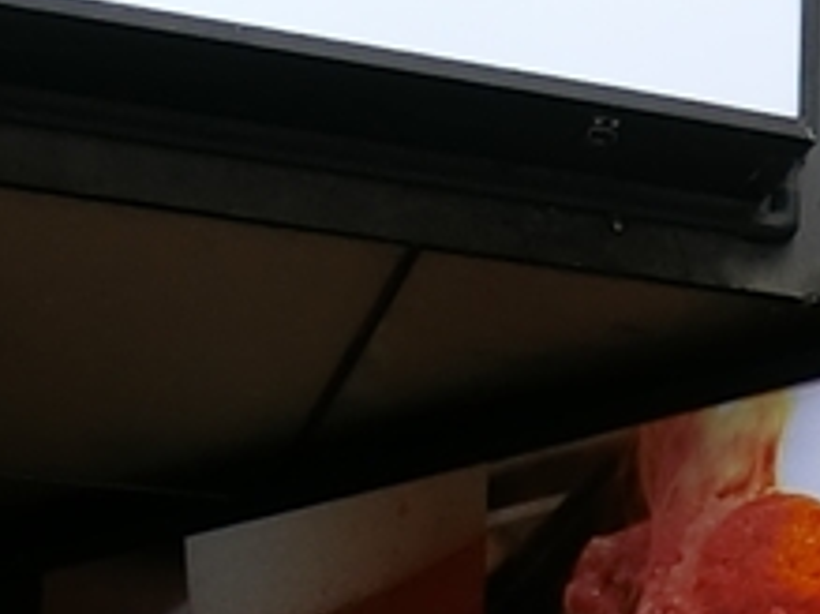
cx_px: 1333
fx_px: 3291
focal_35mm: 139
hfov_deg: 13.2
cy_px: 1011
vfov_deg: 10.2
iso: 80
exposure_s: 1/160
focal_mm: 4.06
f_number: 2.7
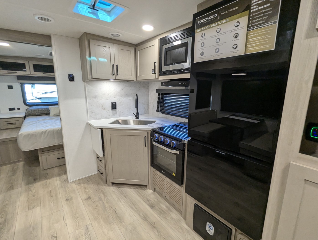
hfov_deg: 94.4
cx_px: 159
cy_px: 120
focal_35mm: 16
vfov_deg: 78.2
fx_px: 147
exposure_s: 1/58.1
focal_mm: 2.35
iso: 133
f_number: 2.2
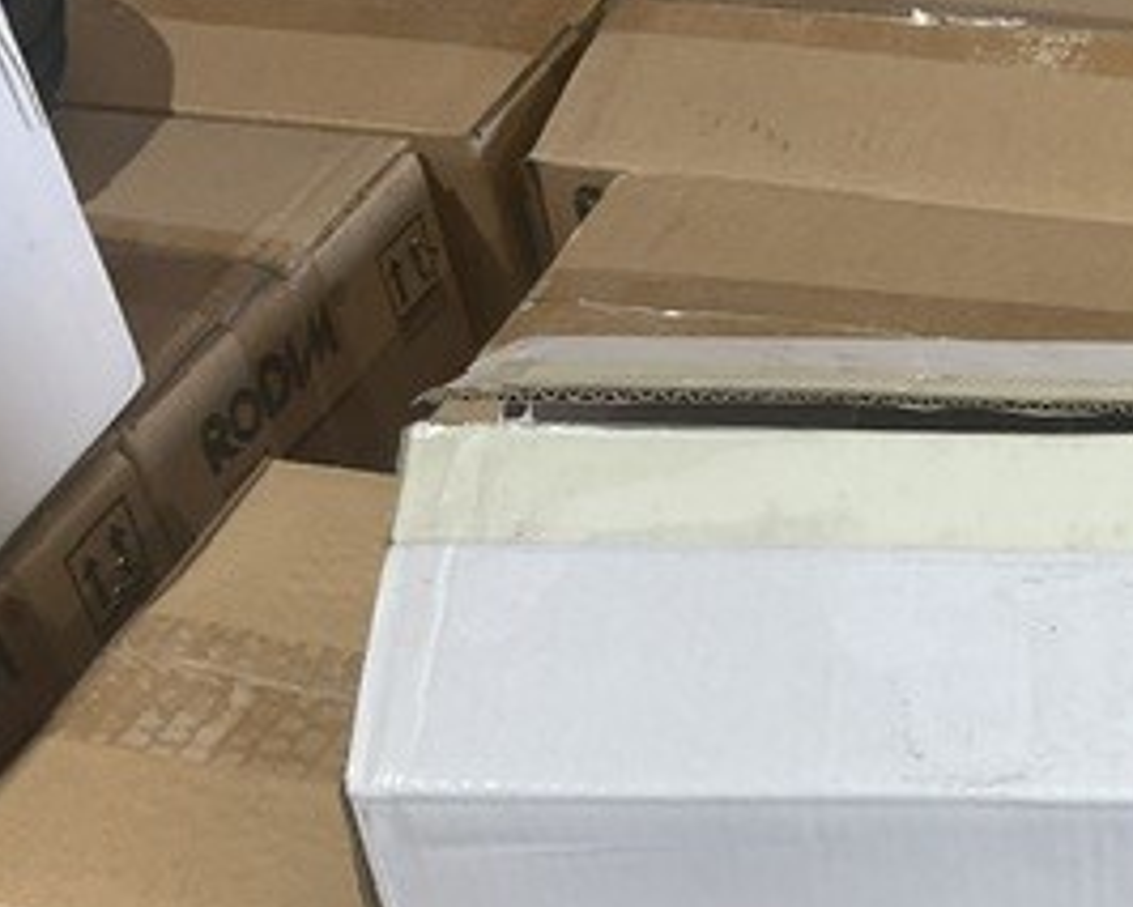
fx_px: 2281
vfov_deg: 22.2
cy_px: 715
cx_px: 1193
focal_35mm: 68
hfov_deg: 26.1
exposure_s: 1/50
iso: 50
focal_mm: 3
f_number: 1.8
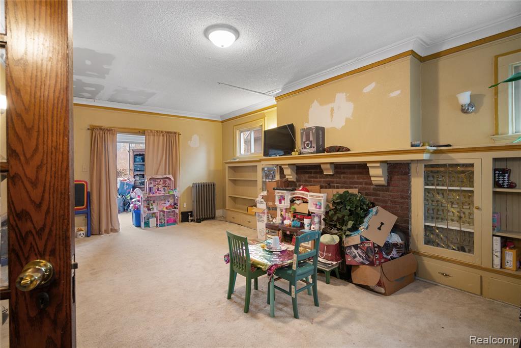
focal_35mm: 30
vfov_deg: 43.6
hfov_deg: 61.9
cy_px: 174
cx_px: 260
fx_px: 434
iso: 320
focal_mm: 30
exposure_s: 1
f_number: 9
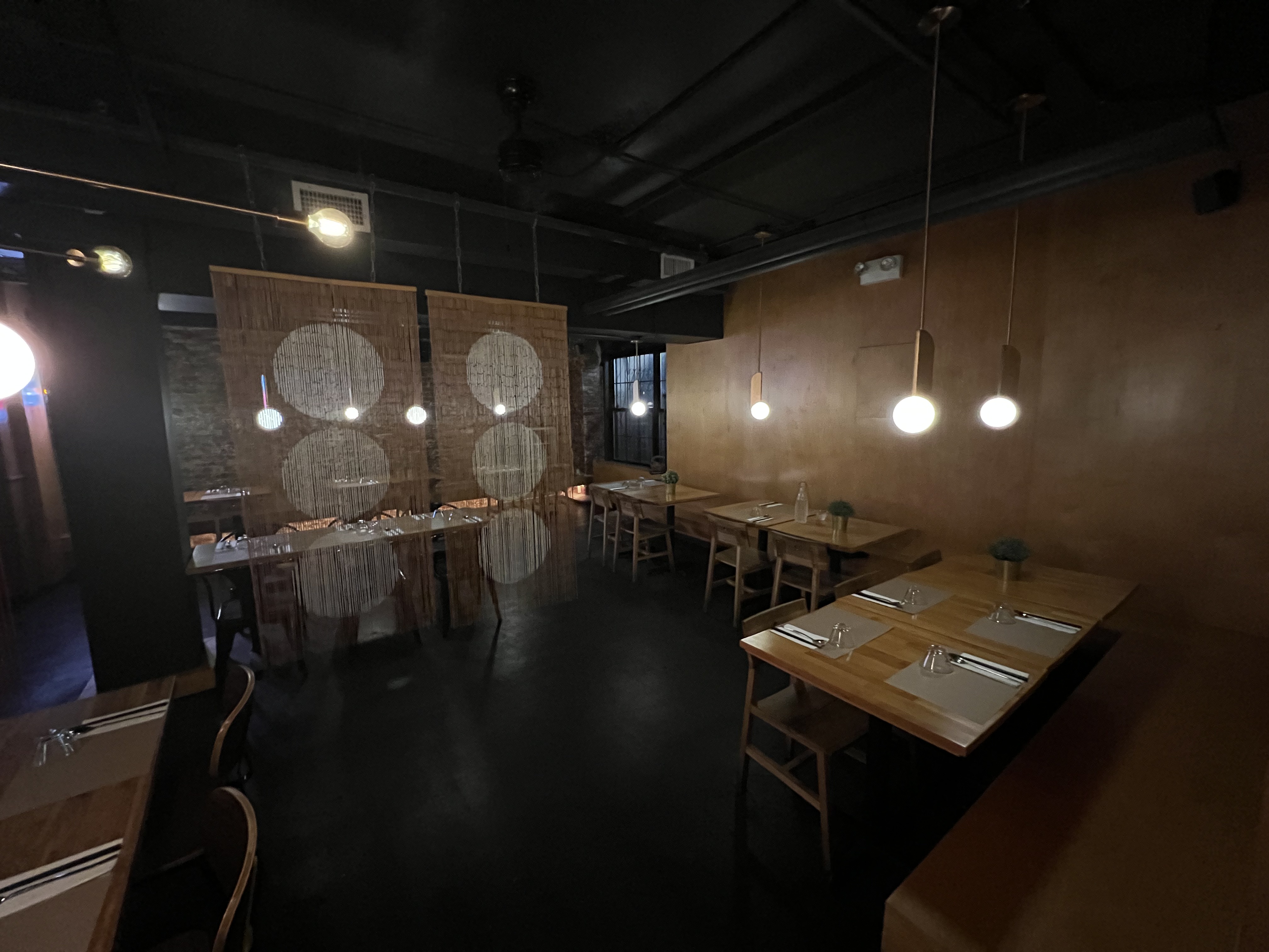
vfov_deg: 89.9
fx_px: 477
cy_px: 476
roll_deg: +1.7
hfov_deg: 106.2
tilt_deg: -8.8
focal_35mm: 13
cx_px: 634
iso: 1250
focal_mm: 1.57
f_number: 1.8
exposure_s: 1/30
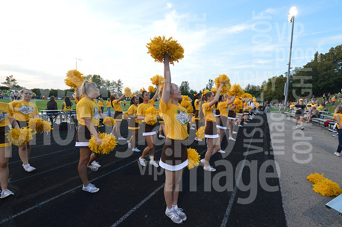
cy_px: 114
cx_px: 171
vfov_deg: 77.3
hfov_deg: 100.4
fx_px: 142
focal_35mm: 15
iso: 1600
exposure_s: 1/320
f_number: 5
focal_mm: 10
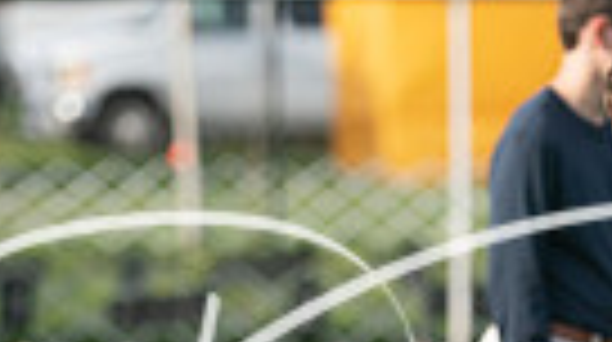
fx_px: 11876
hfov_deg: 2.9
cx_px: 621
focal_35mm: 733
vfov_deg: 1.6
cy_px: 706
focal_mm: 164
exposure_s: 1/2000
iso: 400
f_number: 3.2
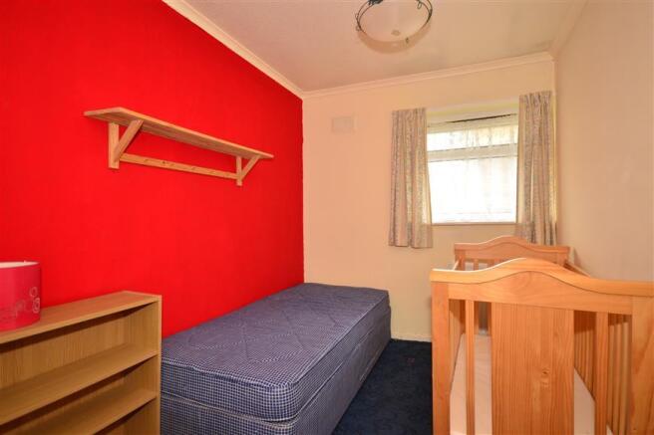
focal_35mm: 18
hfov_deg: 90.0
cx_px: 327
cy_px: 218
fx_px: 327
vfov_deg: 67.4
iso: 400
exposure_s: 1/8
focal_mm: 12
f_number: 5.6
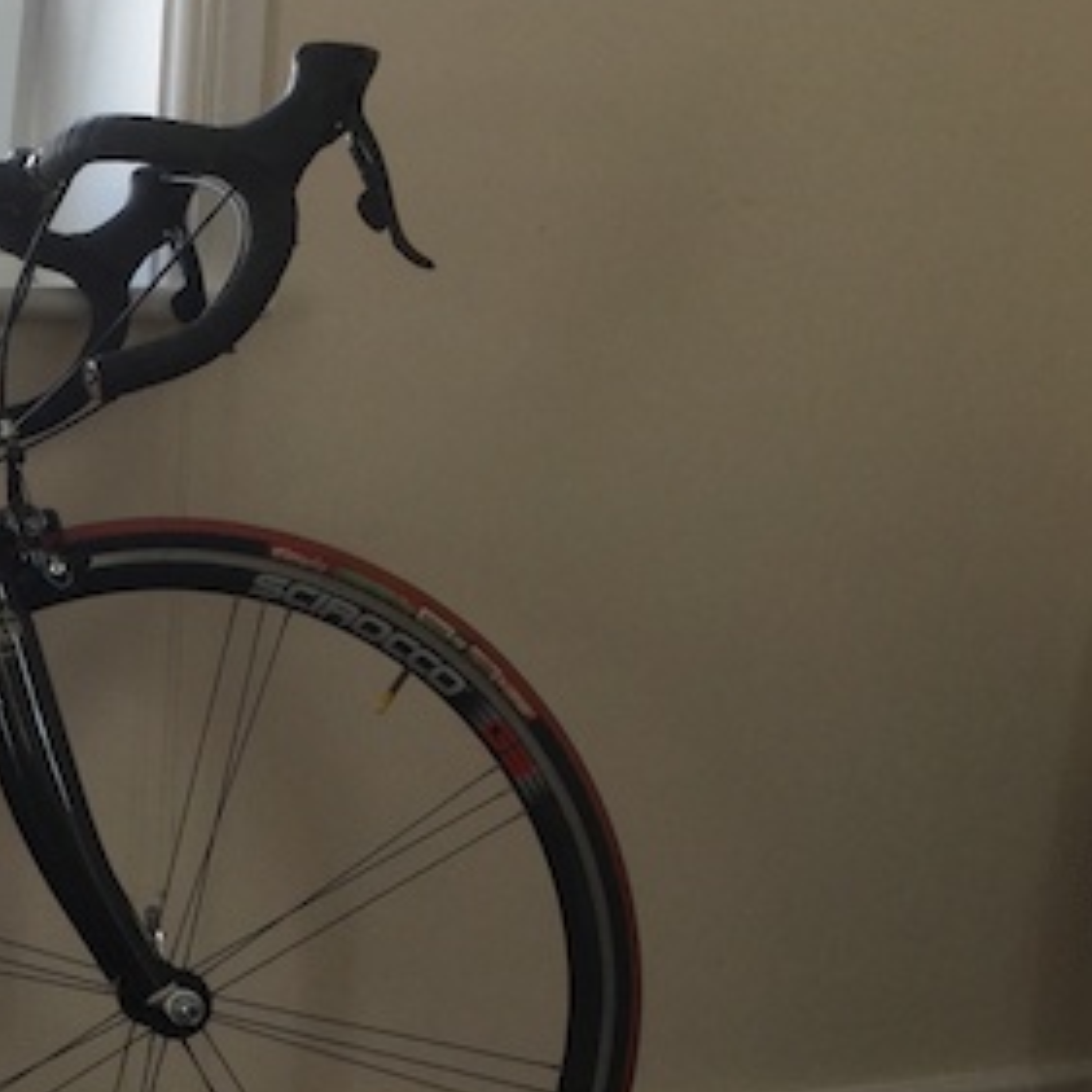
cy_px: 738
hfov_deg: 20.0
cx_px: -392
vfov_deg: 22.1
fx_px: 2784
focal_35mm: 78
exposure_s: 1/100
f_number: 2.4
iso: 25
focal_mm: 3.3
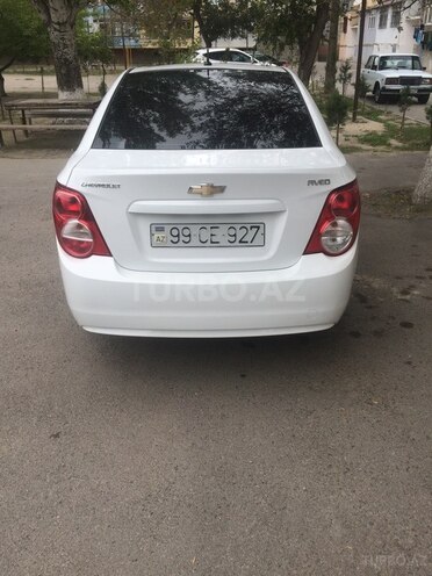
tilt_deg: -26.0
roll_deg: +2.6
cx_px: 216
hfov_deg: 48.2
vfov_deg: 61.7
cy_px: 288
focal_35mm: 29
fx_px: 483
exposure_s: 1/733
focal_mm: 4.15
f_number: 2.2
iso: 32
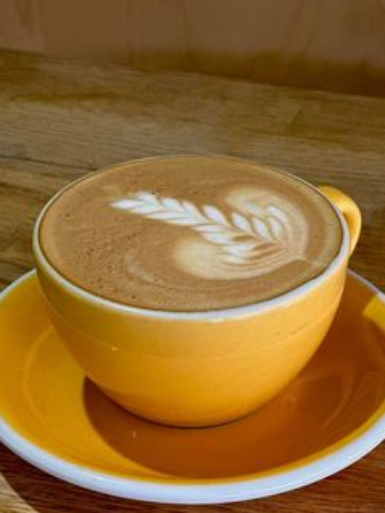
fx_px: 1528
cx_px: 203
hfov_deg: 14.4
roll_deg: -1.6
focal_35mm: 103
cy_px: 284
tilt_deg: -31.5
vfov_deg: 19.1
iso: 160
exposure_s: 1/33
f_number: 2.8
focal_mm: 9
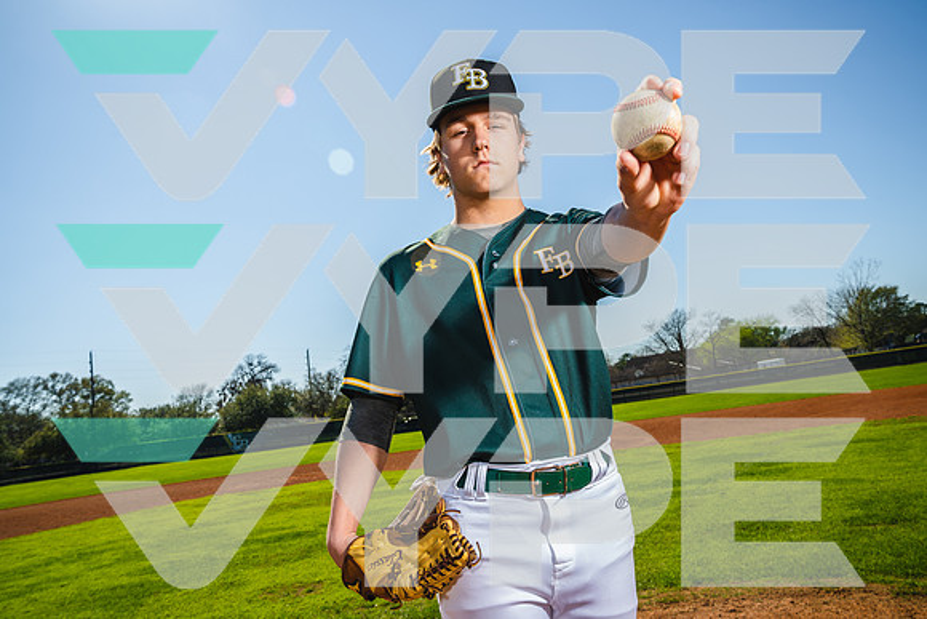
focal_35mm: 26
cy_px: 310
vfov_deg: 49.6
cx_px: 464
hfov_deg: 69.4
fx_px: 670
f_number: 9
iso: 100
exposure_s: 1/125
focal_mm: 26
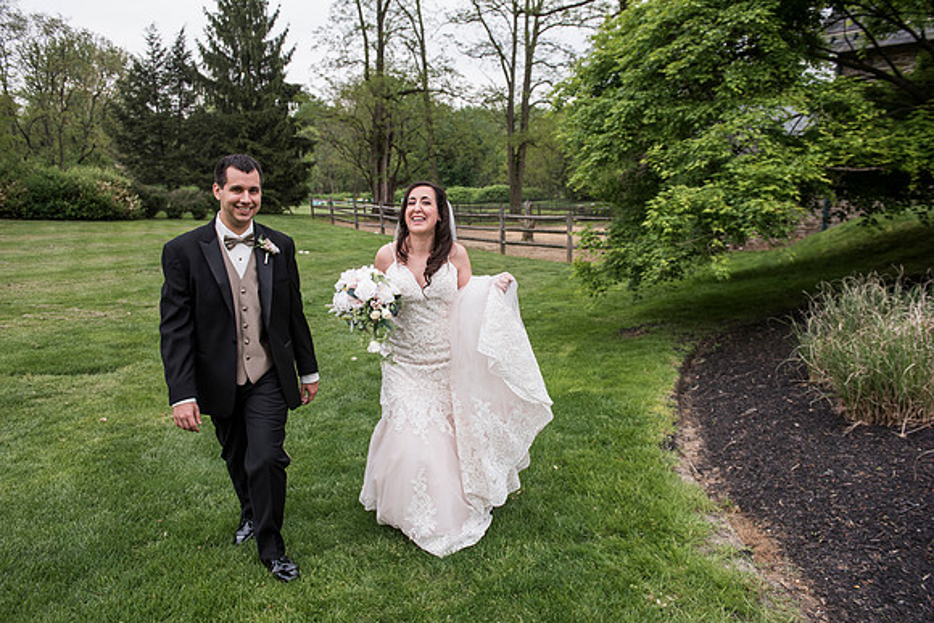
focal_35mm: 27
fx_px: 701
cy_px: 312
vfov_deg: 48.0
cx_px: 467
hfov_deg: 67.4
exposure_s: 1/2000
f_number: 4
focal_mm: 27
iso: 640
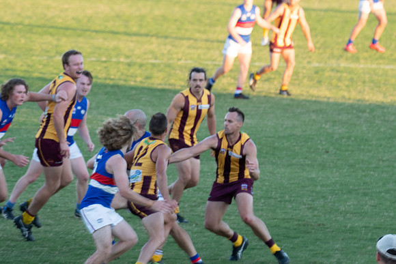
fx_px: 3961
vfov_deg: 3.8
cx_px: 198
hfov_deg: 5.7
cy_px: 132
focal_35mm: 360
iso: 800
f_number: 7.1
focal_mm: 240
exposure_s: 1/250
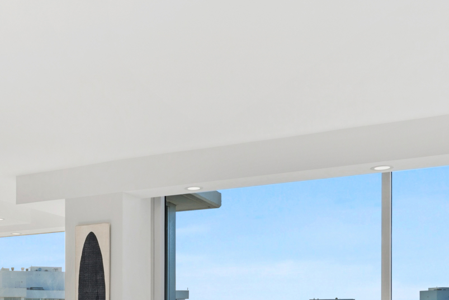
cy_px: 324
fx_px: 636
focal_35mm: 51
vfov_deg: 24.8
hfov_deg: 36.6
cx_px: 51
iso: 125
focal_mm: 16
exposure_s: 1/50
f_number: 9
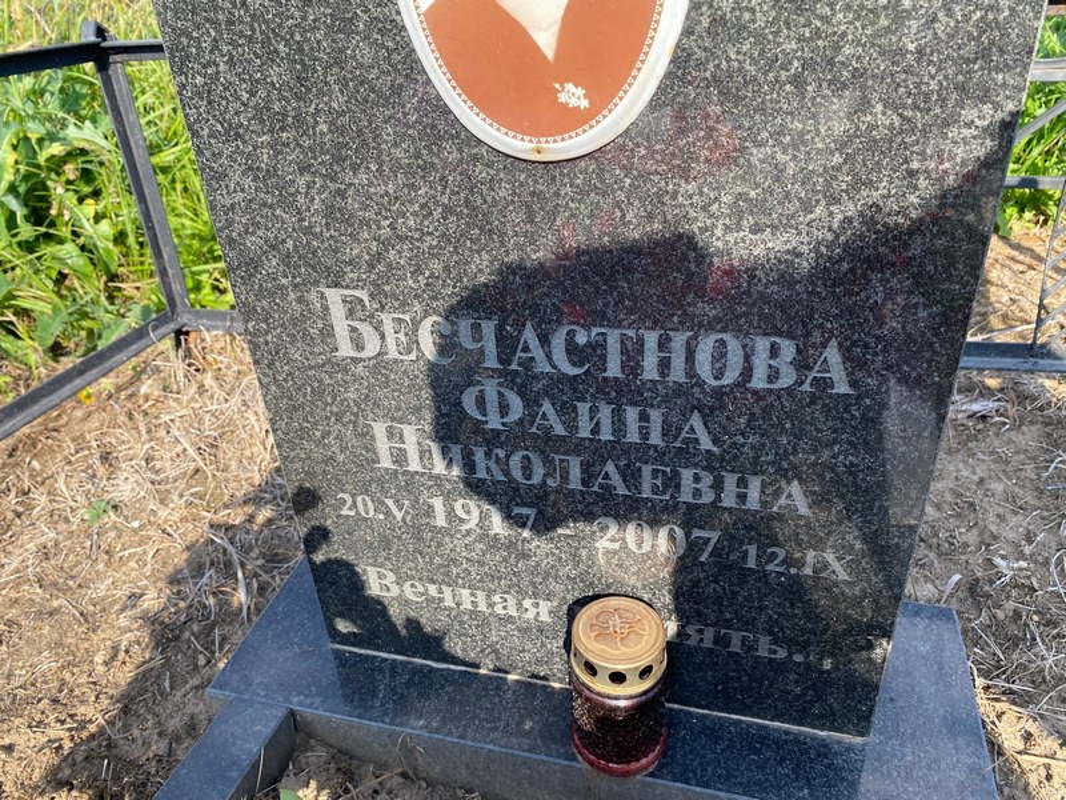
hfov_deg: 67.3
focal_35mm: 26
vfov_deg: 53.1
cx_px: 533
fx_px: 801
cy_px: 400
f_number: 1.8
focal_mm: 4.25
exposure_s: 1/623
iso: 32
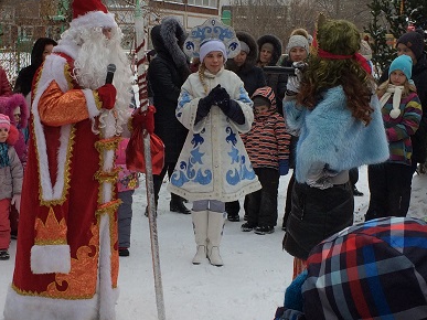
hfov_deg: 27.0
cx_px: 163
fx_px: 888
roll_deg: +1.0
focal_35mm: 72
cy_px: 179
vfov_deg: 20.4
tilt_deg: -7.8
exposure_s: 1/260
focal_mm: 4.15
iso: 32
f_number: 2.2
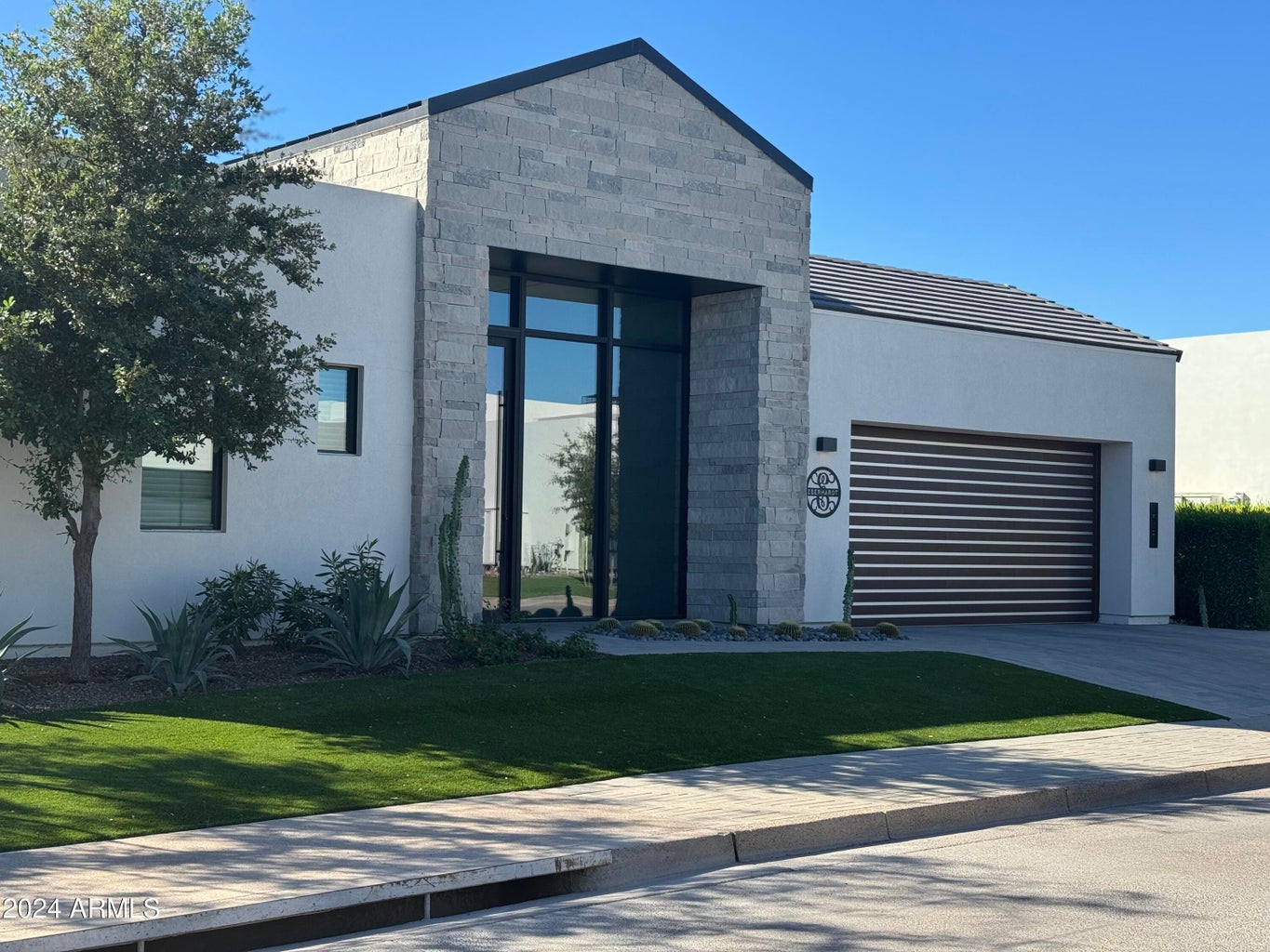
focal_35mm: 48
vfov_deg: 30.3
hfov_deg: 39.7
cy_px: 476
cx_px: 635
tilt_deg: +1.2
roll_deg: -1.6
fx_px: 1761
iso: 64
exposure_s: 1/1923
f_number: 1.78
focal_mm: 6.76
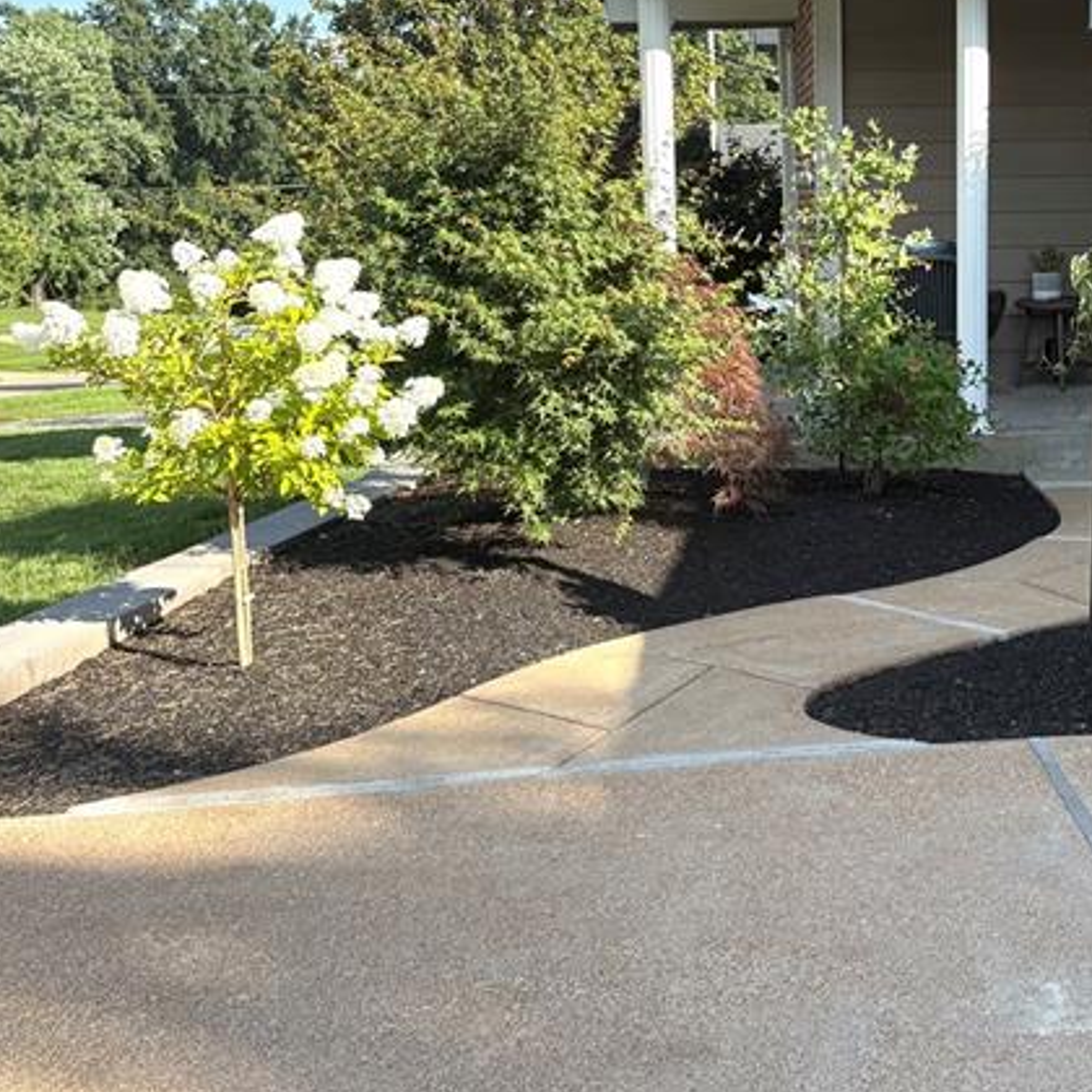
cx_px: 936
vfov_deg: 30.5
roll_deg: +0.6
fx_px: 1999
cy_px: 439
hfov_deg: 29.6
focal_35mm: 56
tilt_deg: -6.9
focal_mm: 5.96
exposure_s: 1/1393
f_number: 1.6
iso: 50
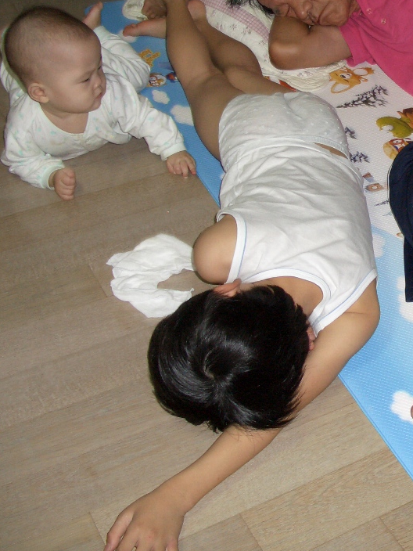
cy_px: 176
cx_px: 454
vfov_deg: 31.9
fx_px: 954
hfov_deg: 23.0
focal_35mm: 60
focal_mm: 7.1
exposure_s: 1/60
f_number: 2.8
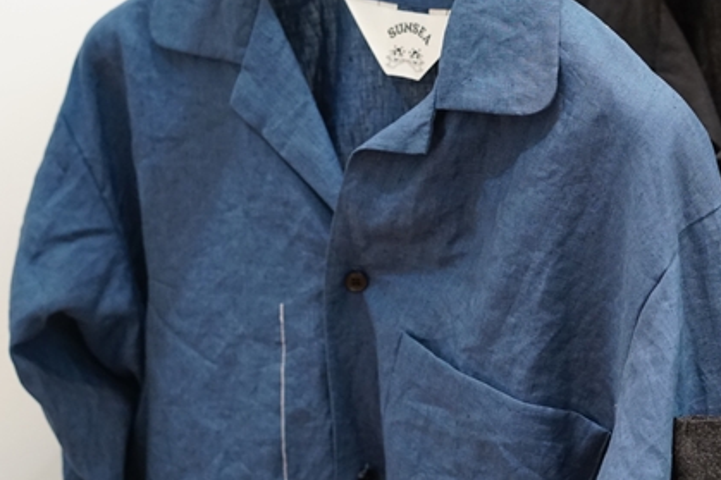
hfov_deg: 19.2
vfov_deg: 13.0
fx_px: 2102
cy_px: 144
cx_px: 632
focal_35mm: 105
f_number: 4
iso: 1600
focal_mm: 55
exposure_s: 1/60
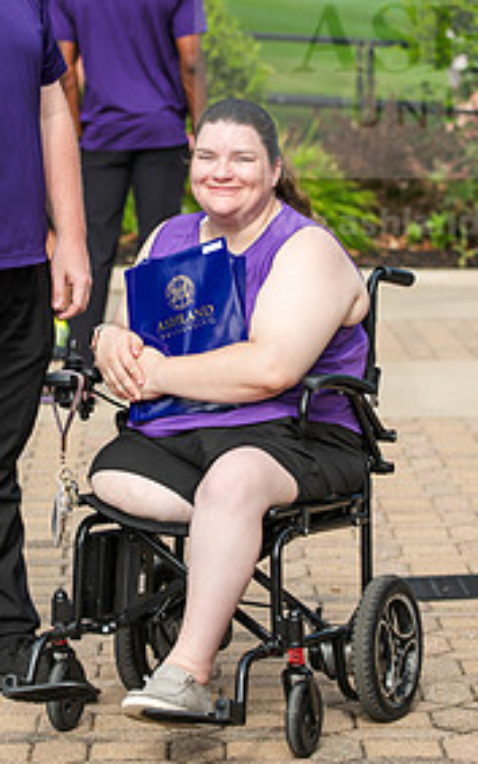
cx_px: 113
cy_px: 279
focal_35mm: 146
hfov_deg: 9.0
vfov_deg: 14.3
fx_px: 3042
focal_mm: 70
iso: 64
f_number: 3.2
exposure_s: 1/640
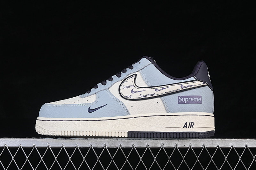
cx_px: 128
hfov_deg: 27.0
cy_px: 85
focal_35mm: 75
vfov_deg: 18.2
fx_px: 533
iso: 160
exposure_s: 1/80
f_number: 8
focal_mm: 50
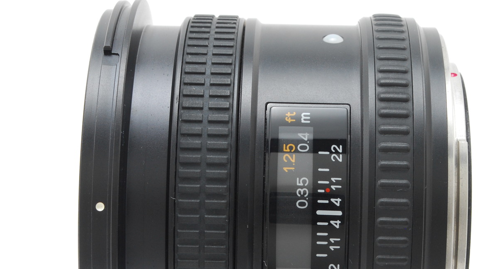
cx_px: 266
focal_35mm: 120
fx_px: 1517
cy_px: 202
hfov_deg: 17.9
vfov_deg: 10.1
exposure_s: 1/100
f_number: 18
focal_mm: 55
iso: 320
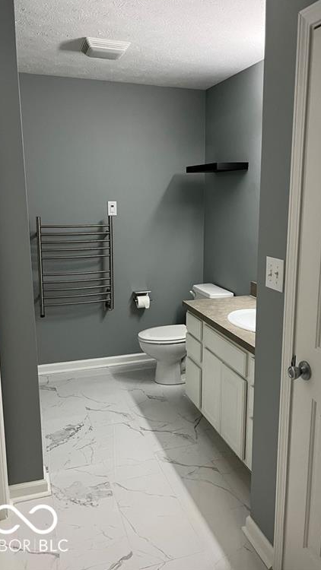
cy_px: 280
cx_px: 176
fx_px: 439
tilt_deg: -11.9
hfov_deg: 40.1
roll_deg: -0.3
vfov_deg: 66.1
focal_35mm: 29
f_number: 1.6
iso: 200
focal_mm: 5.1
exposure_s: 1/60
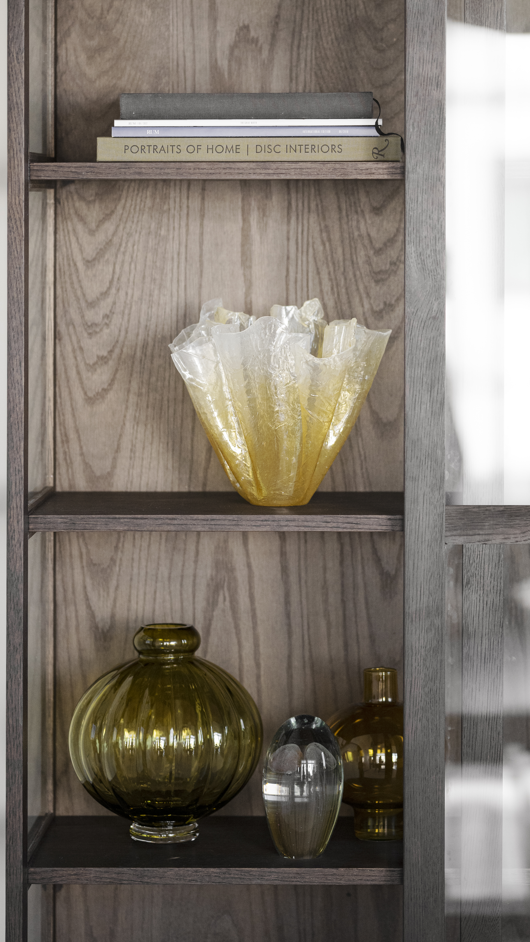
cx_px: 325
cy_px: 320
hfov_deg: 8.8
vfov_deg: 15.5
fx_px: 3448
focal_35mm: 138
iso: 500
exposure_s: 1/500
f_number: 1.8
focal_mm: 85
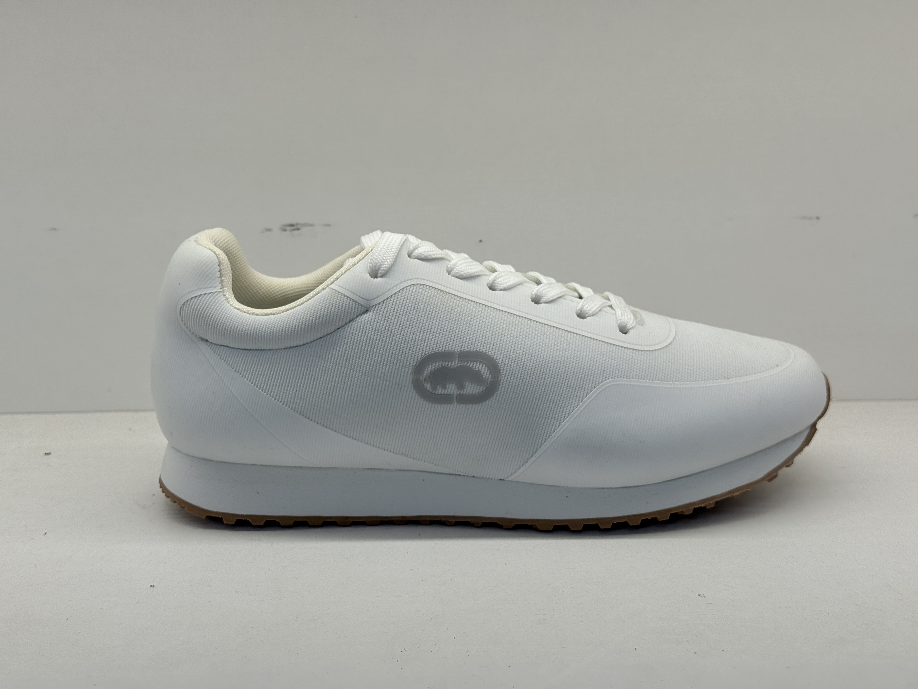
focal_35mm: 48
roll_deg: +0.4
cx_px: 459
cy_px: 344
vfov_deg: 30.3
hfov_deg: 39.7
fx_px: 1273
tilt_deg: -13.3
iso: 64
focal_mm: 6.76
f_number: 1.78
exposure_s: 1/368
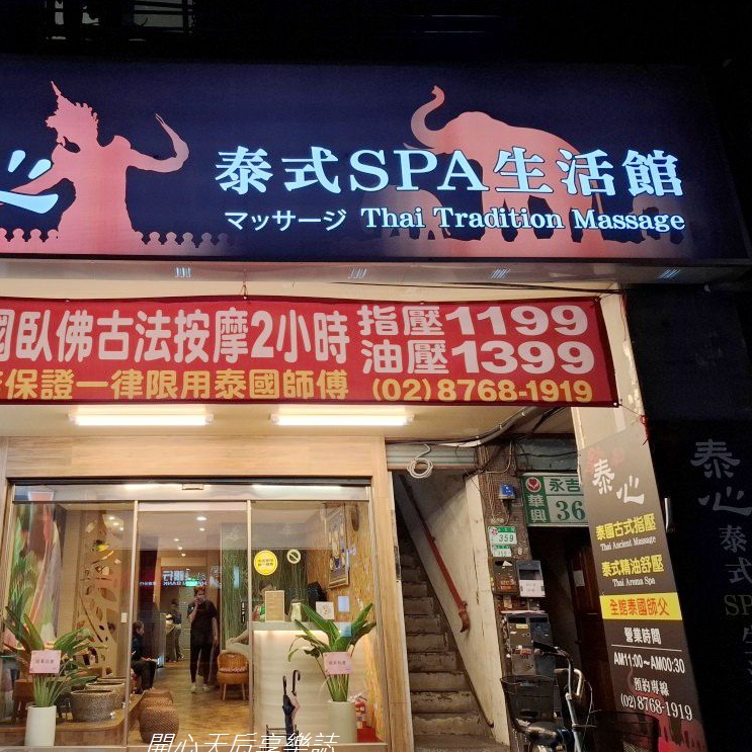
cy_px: 378
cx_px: 242
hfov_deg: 55.9
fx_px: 688
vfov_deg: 57.3
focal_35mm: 28
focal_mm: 5.54
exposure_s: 1/120
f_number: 1.8
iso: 200
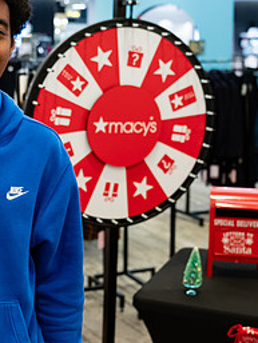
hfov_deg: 20.5
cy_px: 157
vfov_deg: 27.8
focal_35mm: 70
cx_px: 15
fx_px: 695
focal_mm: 32
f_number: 3.2
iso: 1000
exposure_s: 1/125
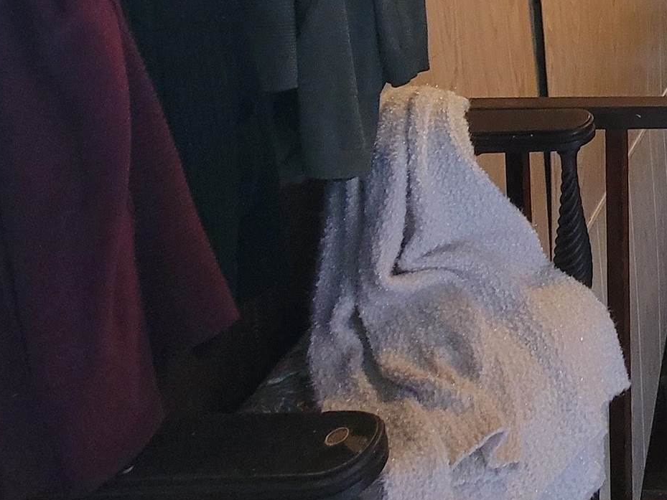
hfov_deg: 31.3
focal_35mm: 43
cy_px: -197
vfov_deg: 26.7
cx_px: 910
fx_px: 829
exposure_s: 1/40
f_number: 2.2
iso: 320
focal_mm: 2.2
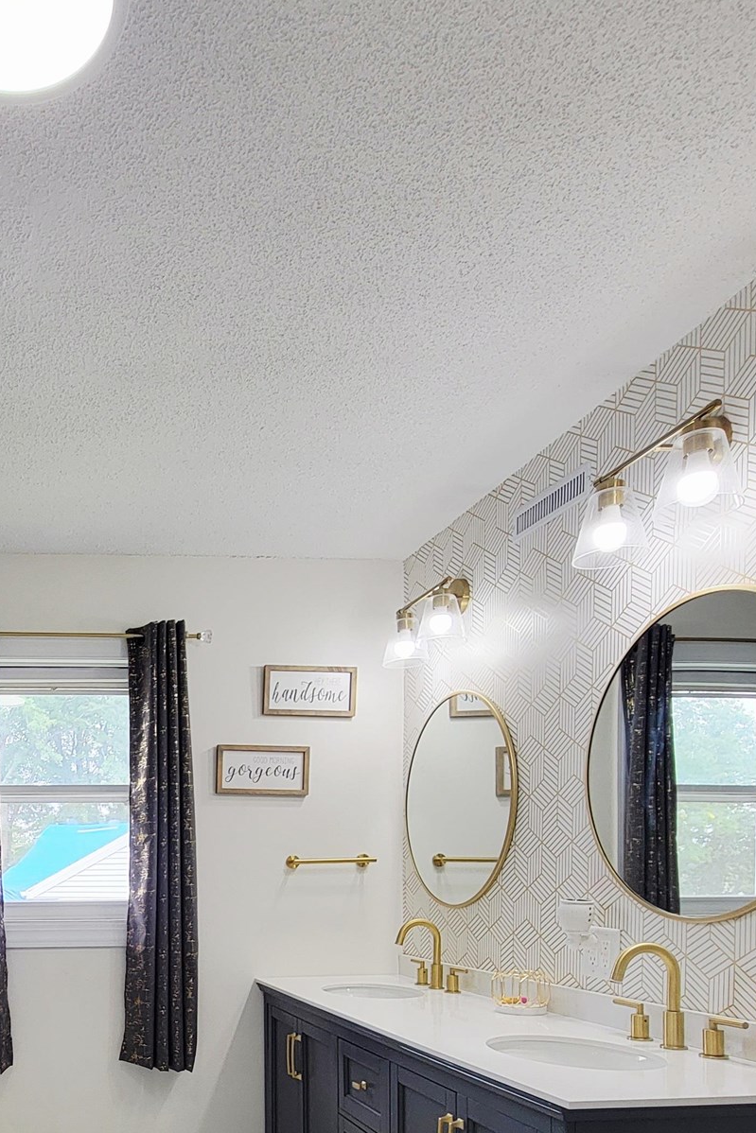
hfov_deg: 44.4
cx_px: 55
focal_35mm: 26
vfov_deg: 63.4
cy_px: 906
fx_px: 819
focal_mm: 2.2
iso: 100
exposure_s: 1/120
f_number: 2.2
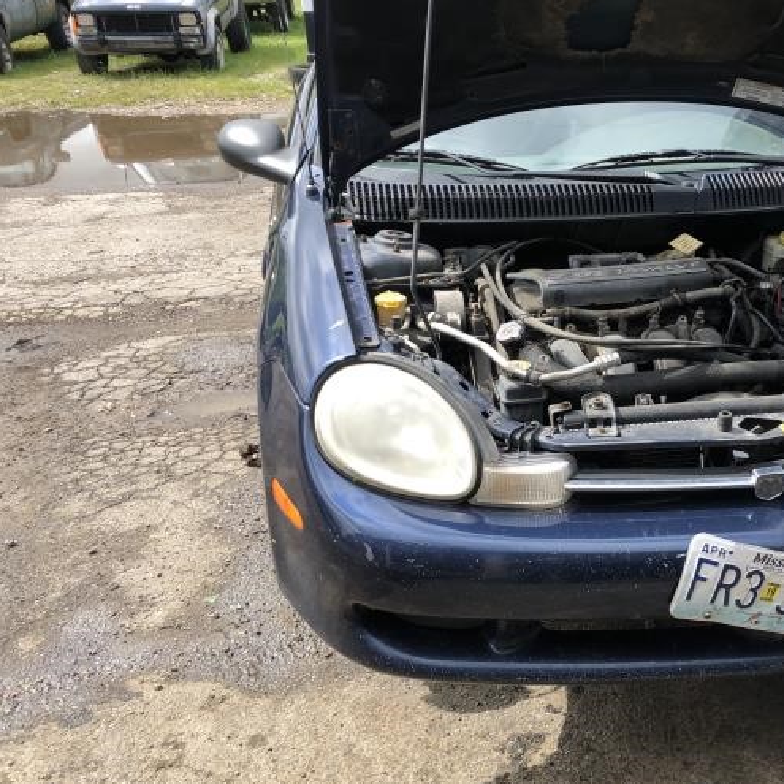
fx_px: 1025
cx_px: 630
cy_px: 421
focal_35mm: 40
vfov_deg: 41.8
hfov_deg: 40.1
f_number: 1.8
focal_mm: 3.99
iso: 20
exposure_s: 1/762
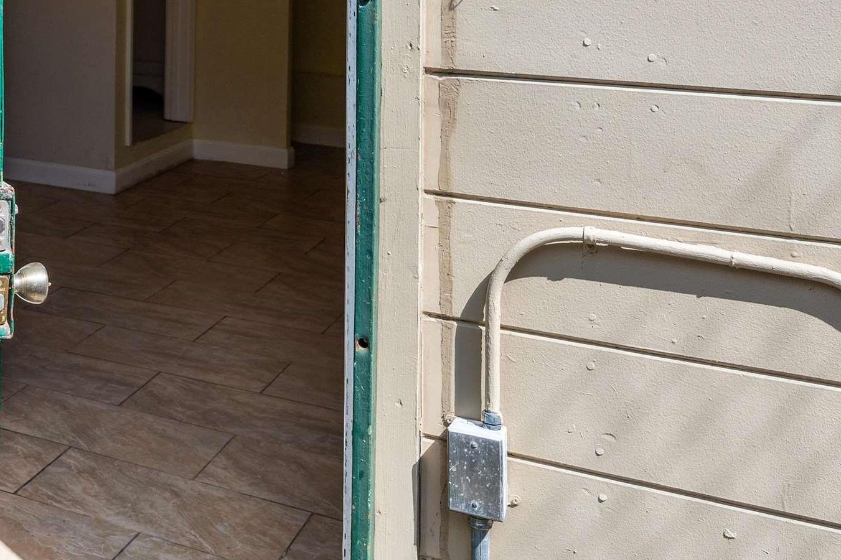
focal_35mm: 51
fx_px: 1194
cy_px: -64
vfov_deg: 24.5
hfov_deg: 33.5
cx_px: -97
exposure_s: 1/1000
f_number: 8
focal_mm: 22.5
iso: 400
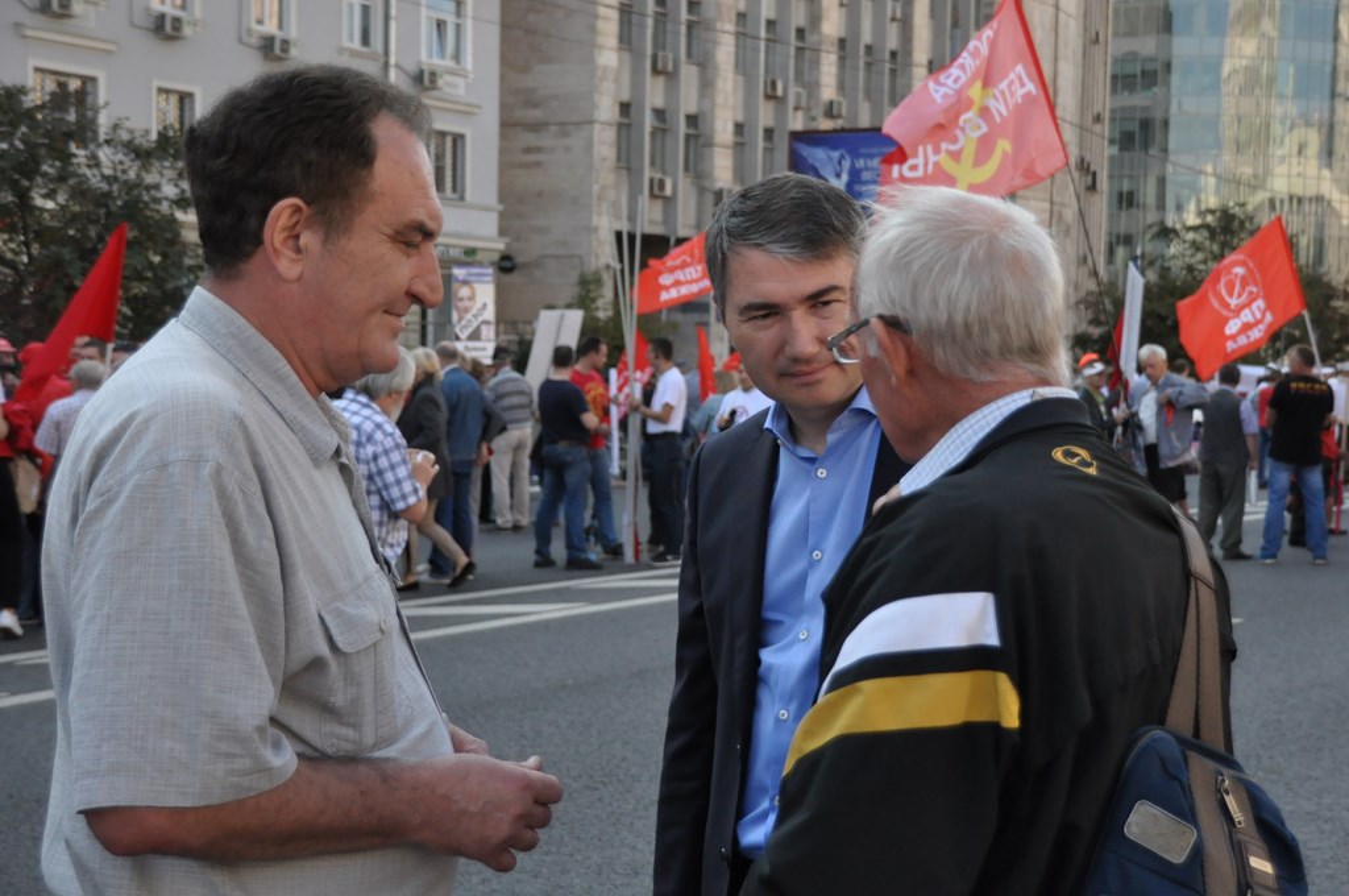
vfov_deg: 23.7
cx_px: 674
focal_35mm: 57
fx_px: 2133
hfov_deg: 35.1
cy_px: 448
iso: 1000
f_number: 4.2
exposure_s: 1/2500
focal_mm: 38
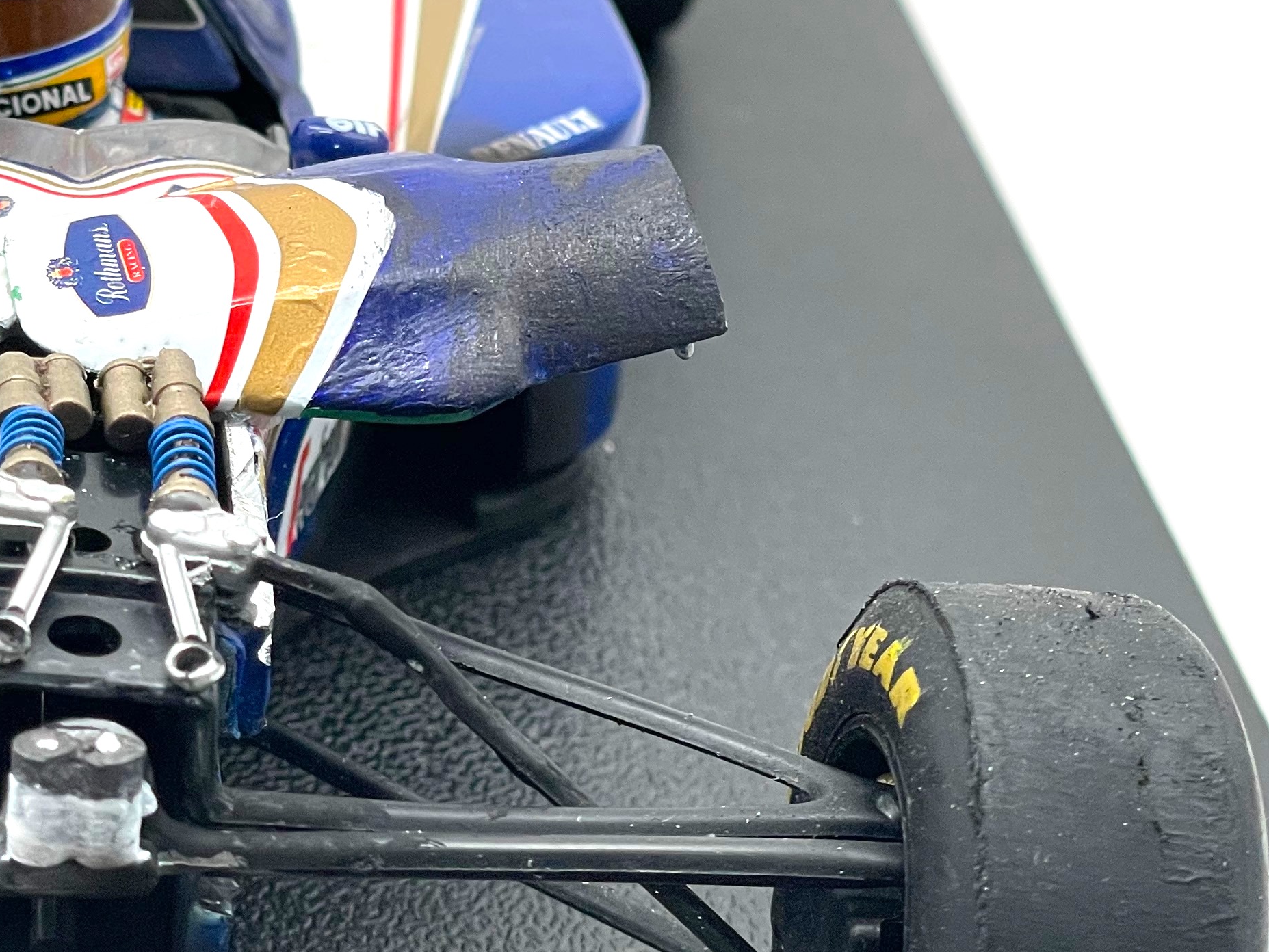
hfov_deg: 17.4
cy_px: 427
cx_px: 419
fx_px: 4143
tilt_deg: -26.1
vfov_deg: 13.1
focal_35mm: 113
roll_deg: -5.0
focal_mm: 6
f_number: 2
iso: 80
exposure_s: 1/99
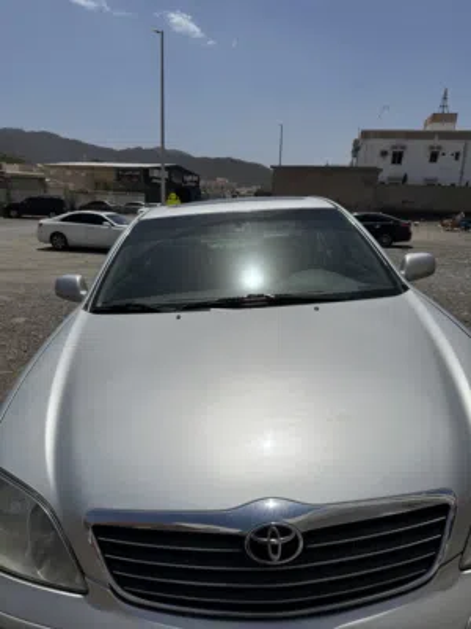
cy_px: 314
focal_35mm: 24
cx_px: 236
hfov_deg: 56.8
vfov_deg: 71.6
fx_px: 435
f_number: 1.78
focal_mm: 6.76
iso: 64
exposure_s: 1/20000
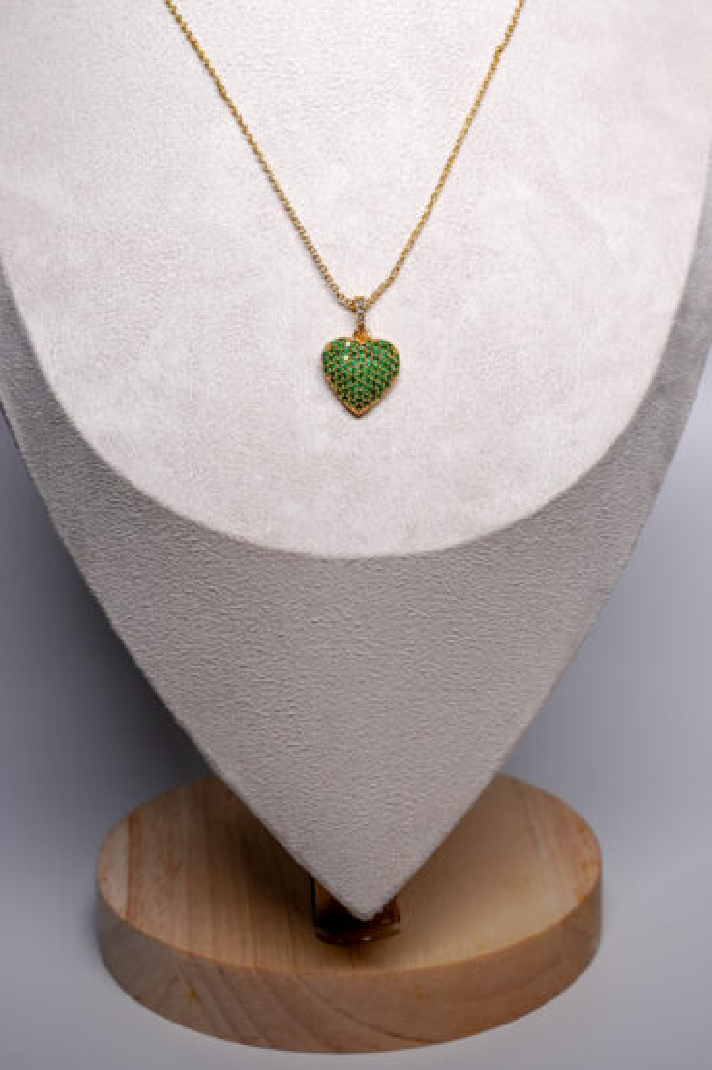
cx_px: 360
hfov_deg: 23.8
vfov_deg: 34.7
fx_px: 1693
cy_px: 342
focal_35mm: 57
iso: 800
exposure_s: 1/320
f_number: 7.1
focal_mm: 35
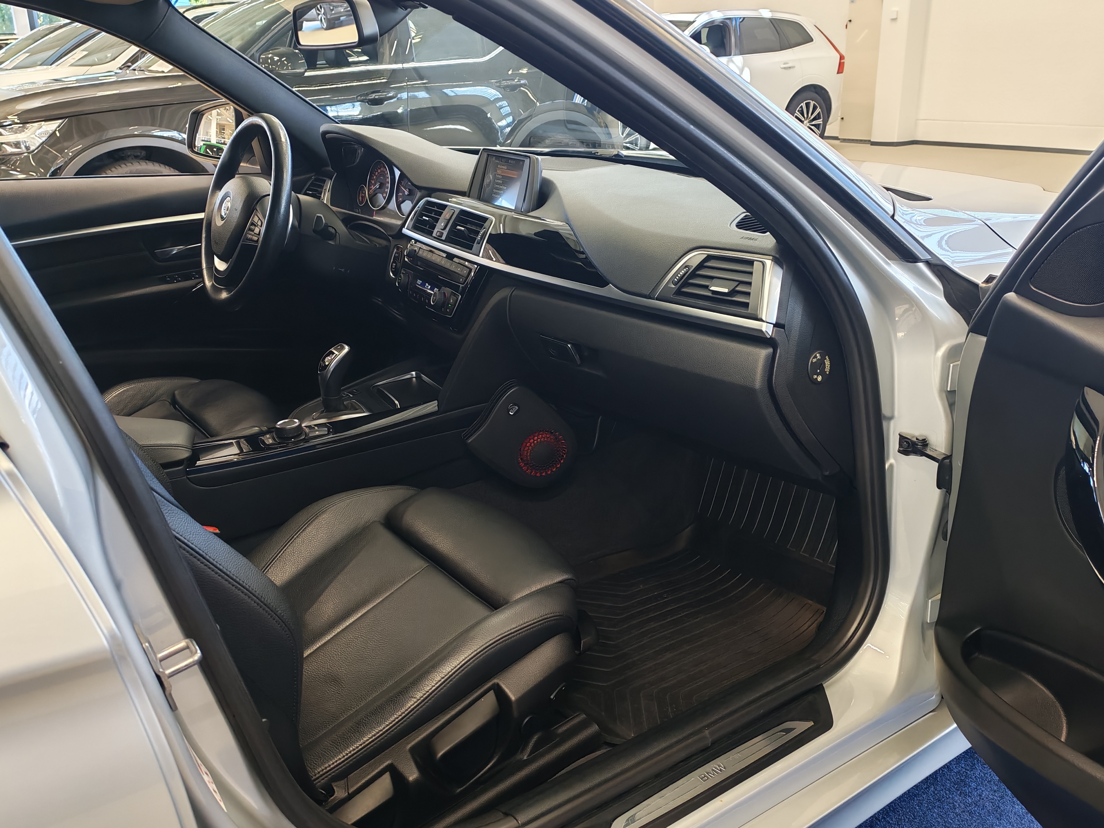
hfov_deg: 58.4
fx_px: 989
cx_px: 552
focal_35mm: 31
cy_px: 414
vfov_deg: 45.4
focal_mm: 6.12
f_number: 1.9
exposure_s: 1/100
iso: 400
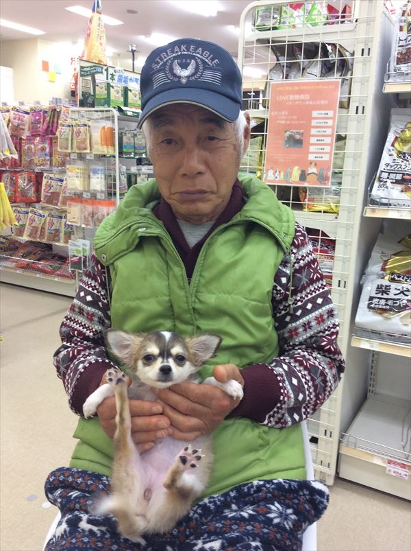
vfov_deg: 56.9
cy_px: 276
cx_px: 206
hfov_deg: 44.1
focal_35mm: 32
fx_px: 508
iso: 50
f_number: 2.4
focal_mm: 3.3
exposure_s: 1/24
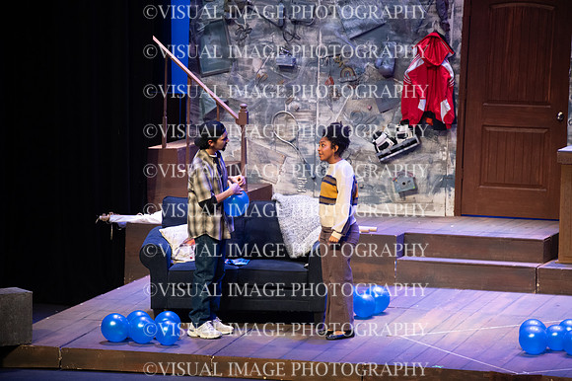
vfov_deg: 5.1
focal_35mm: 270
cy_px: 190
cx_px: 286
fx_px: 4287
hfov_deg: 7.6
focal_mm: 270
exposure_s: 1/160
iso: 4000
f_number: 6
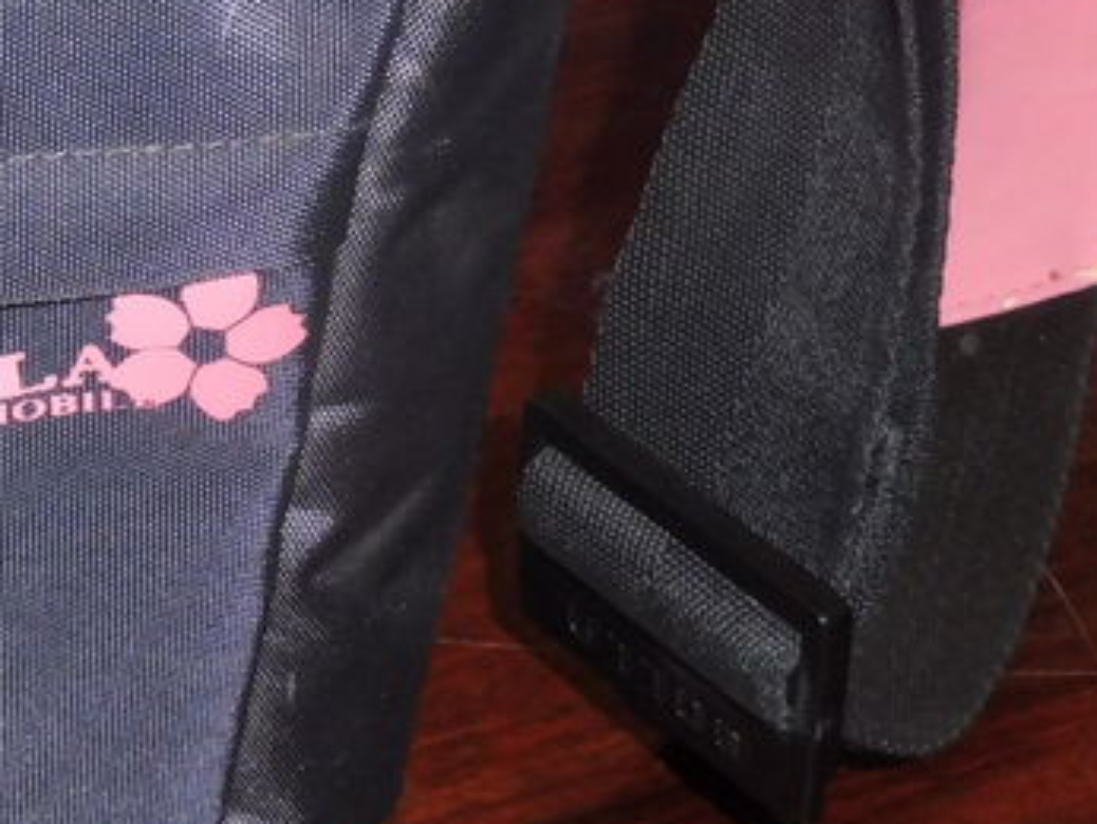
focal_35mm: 127
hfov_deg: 14.7
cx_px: -419
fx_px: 4027
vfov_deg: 11.6
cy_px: 108
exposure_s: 1/80
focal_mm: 7.9
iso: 500
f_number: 5
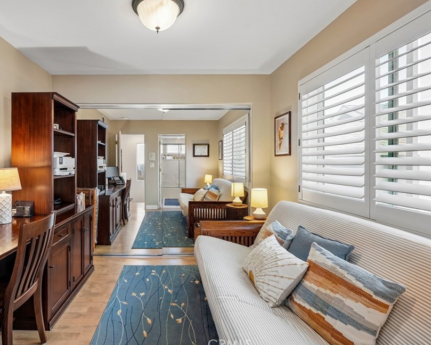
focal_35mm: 19
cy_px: 170
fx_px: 242
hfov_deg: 81.5
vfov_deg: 70.9
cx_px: 159
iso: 400
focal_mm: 16
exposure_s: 1/13
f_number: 8
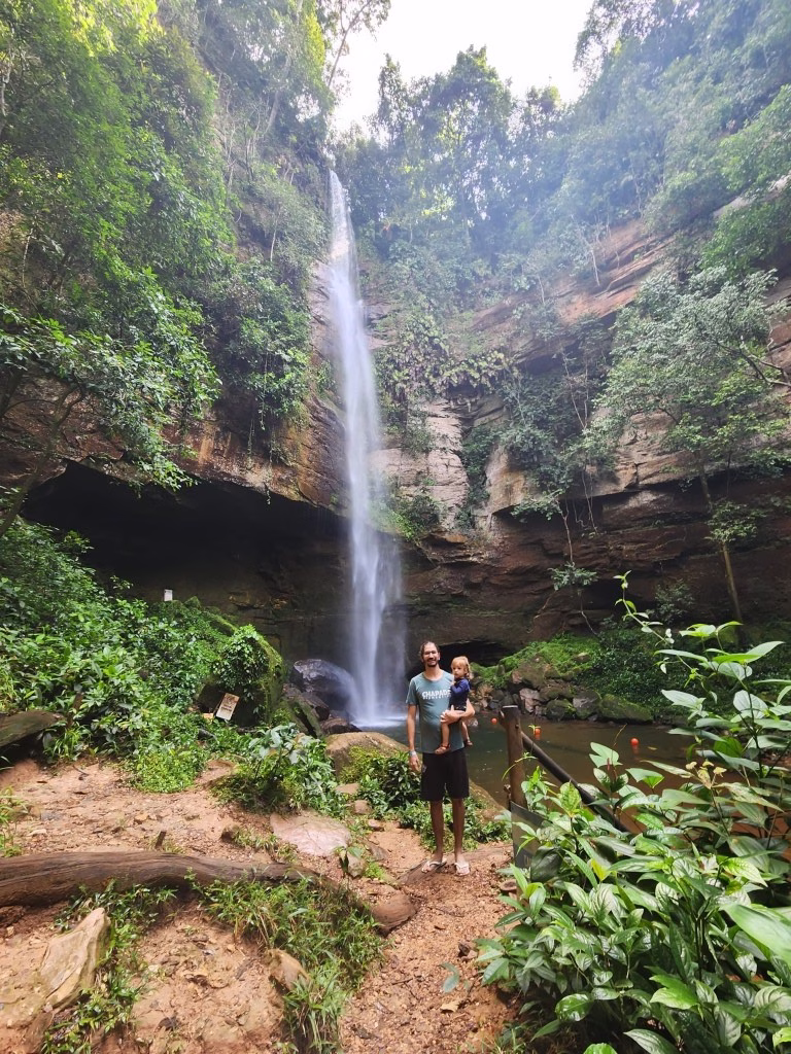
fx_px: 396
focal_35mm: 13
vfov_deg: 106.2
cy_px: 527
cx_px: 396
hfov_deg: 89.9
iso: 50
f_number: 2.2
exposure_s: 1/60
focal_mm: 2.2
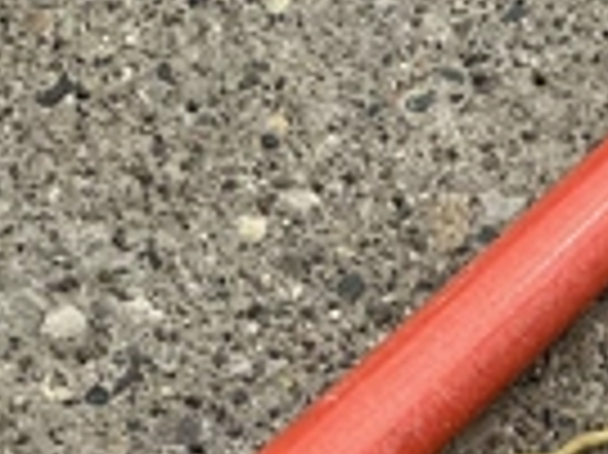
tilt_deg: -63.8
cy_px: 625
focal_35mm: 83
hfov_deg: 23.0
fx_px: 1457
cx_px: 540
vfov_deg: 16.6
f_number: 1.8
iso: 25
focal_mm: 3
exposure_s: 1/1412
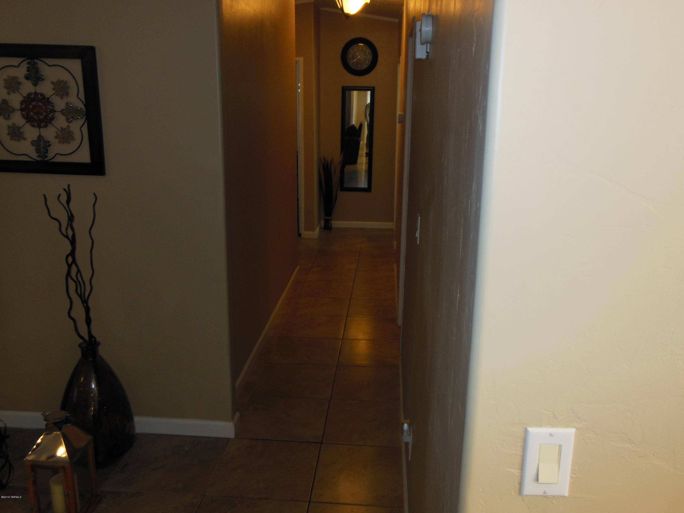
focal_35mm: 29
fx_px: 573
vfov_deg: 48.2
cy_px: 256
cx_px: 342
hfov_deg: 61.7
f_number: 3.3
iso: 200
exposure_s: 1/25
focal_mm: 5.2
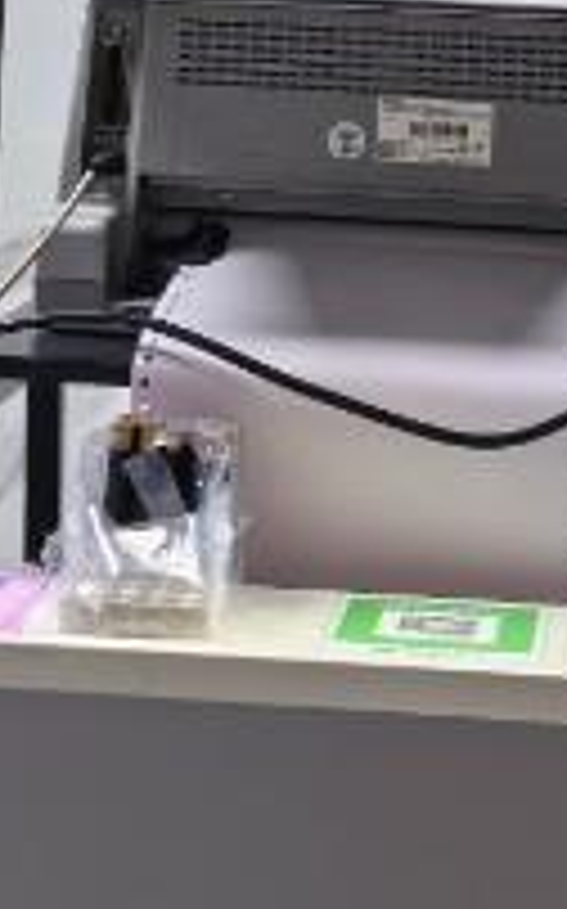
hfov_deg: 9.6
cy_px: -216
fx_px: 3367
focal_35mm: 136
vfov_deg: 14.8
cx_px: 364
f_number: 1.4
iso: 50
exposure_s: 1/126
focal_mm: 5.75
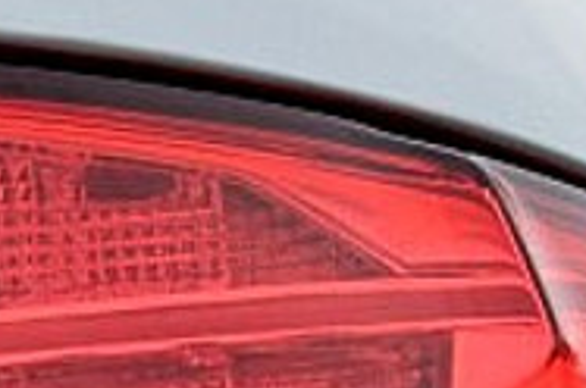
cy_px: 623
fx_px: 10055
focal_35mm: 619
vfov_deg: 2.2
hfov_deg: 3.3
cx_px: -401
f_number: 10
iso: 400
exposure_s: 1/320
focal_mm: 55
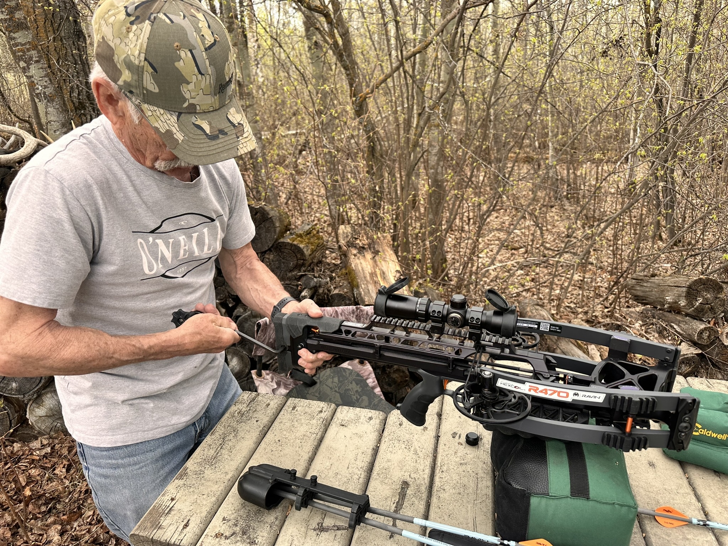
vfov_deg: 56.8
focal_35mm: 24
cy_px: 273
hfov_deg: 71.6
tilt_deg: -18.8
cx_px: 364
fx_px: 505
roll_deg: +3.1
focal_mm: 6.86
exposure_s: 1/343
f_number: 1.78
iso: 80
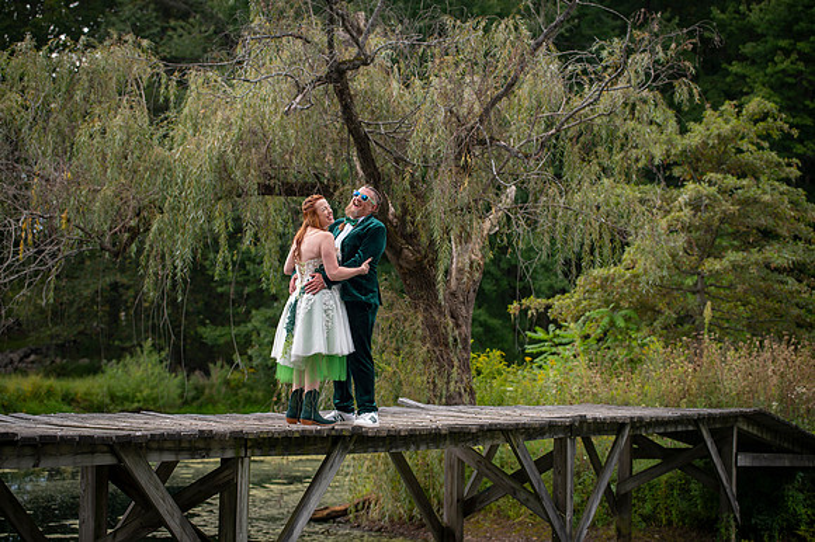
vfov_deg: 17.0
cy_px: 271
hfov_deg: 25.3
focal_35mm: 80
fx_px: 1819
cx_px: 408
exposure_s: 1/125
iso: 50
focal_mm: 75
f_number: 3.2
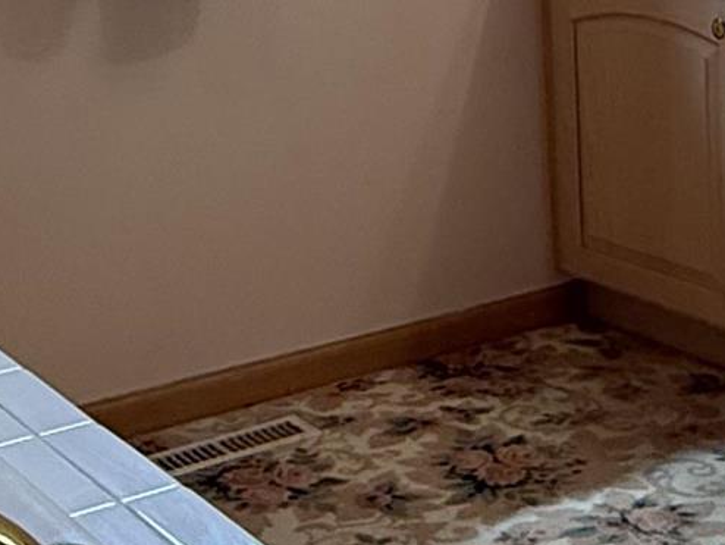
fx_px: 1823
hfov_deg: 22.5
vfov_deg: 16.5
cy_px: -35
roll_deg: +2.7
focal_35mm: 87
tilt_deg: -6.7
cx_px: 393
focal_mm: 2.22
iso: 160
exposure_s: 1/120
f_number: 2.2
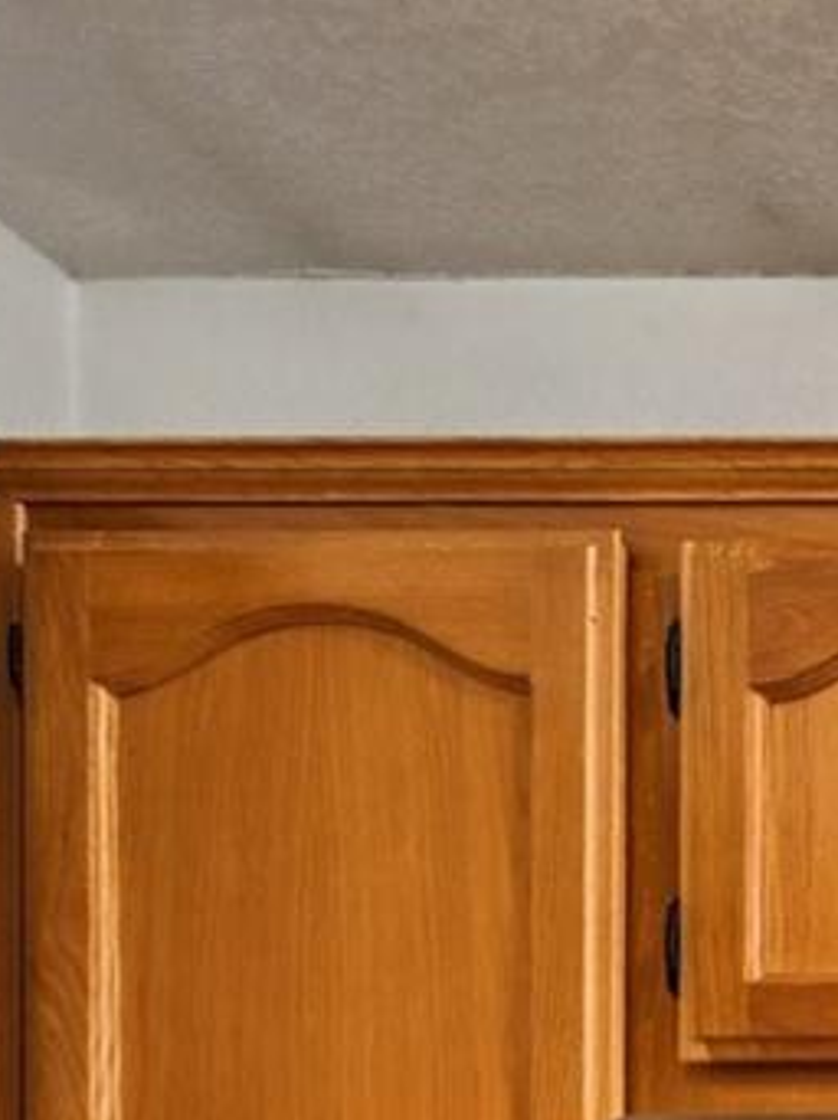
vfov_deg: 25.0
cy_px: 1585
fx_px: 2036
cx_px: 2521
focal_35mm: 63
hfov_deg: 11.5
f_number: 8
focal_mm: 14
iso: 400
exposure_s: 1/15
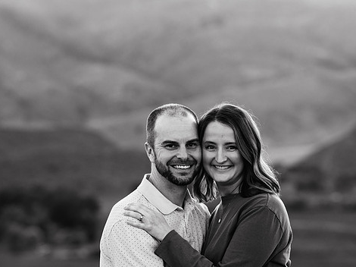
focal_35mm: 195
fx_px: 2004
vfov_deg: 7.6
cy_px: 110
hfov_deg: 10.1
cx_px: 211
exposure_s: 1/160
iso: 500
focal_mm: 146
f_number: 4.5
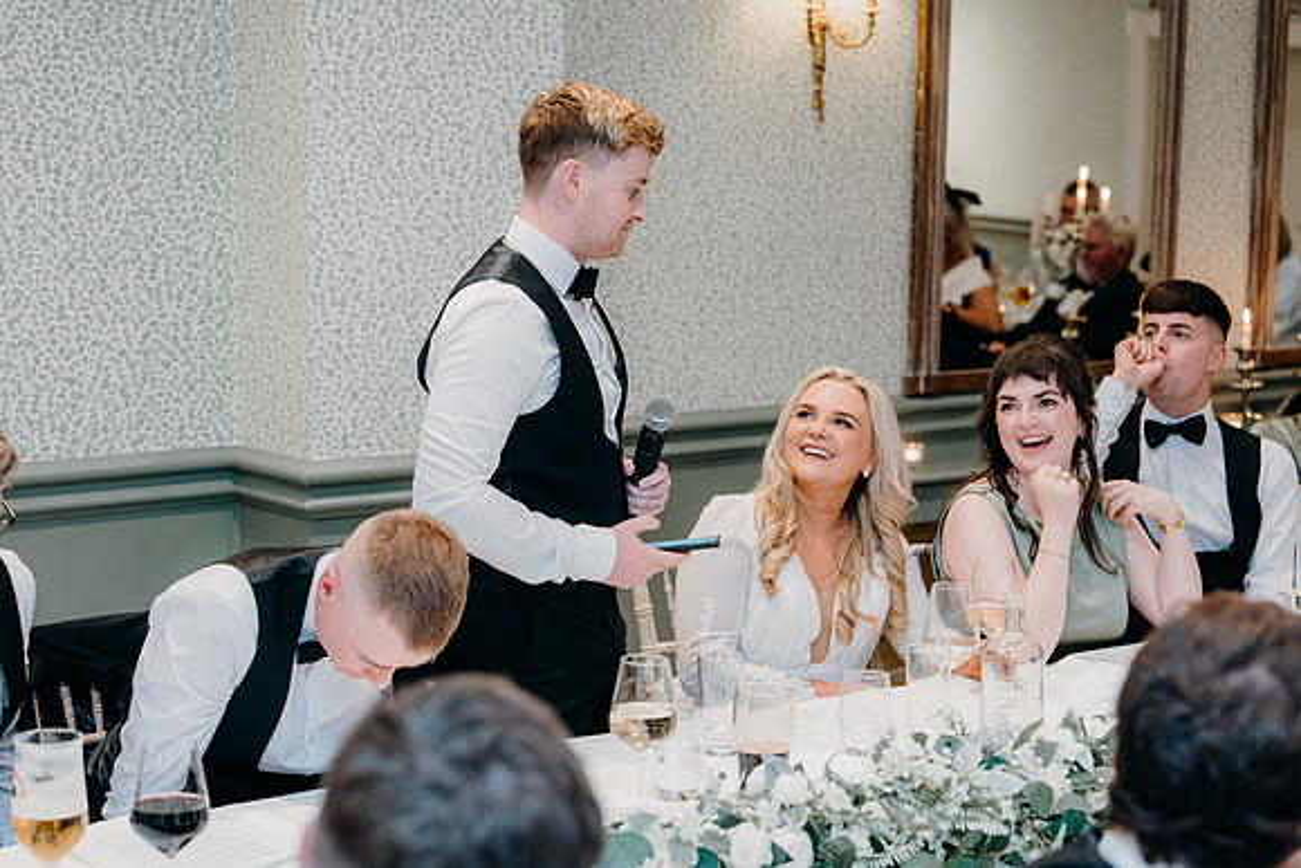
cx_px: 650
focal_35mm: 70
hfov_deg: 28.8
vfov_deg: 19.5
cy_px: 434
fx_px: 2530
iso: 2500
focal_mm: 70
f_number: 3.5
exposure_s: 1/160
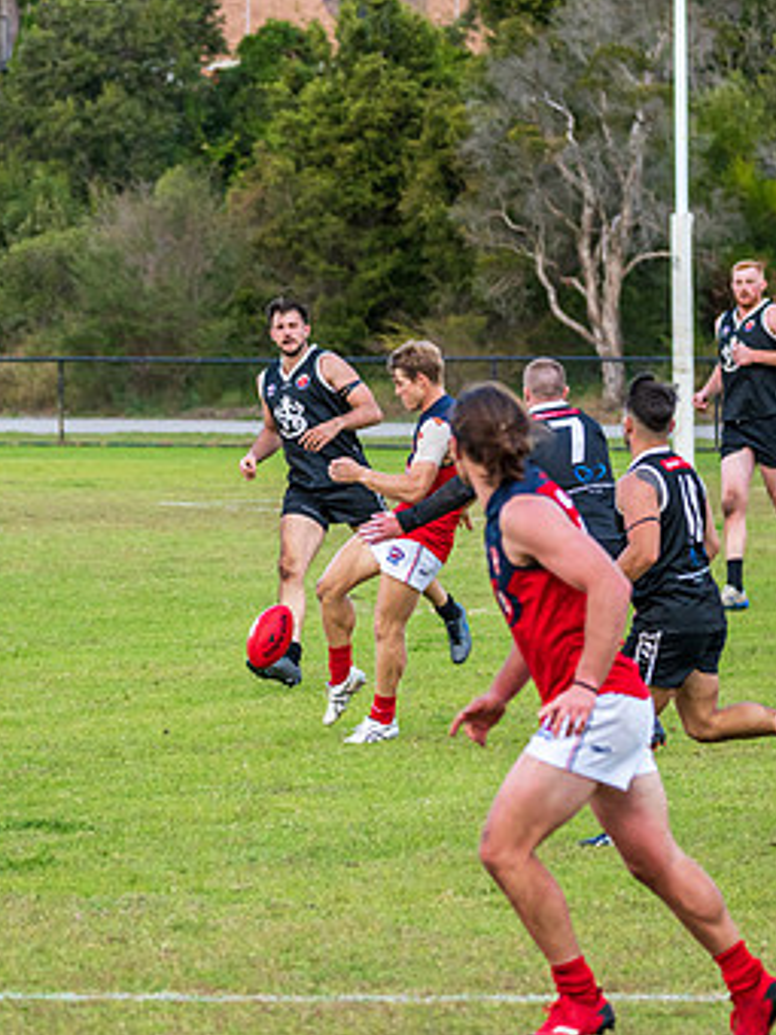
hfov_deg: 5.4
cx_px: 327
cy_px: 524
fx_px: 8160
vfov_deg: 7.3
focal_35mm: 273
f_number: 5.6
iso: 1000
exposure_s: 1/1250
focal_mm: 150
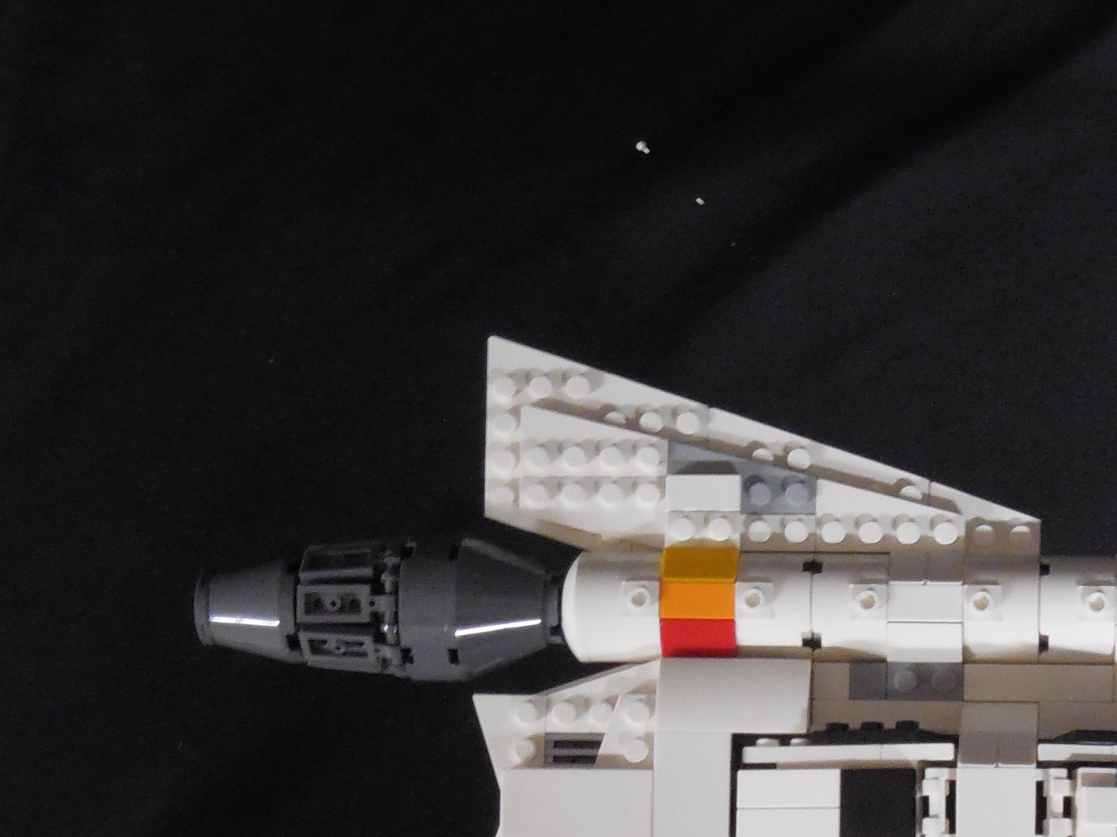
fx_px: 2936
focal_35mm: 91
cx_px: 963
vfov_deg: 16.1
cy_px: 730
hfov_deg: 21.2
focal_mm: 8.7
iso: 800
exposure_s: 1/6
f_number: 4
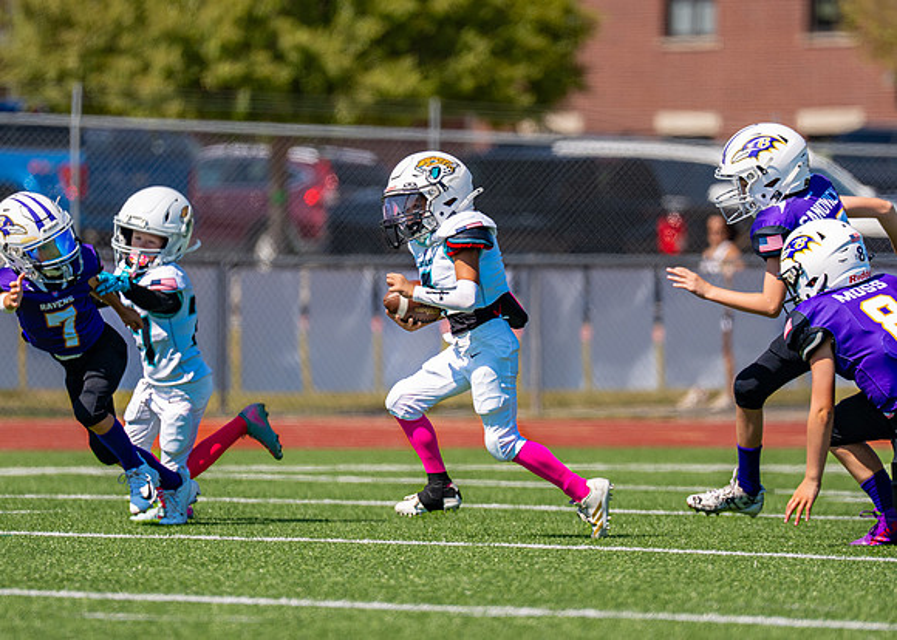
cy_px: 277
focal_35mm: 356
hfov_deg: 5.7
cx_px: 535
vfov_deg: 4.0
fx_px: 9061
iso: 100
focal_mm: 200
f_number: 2.8
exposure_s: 1/2500
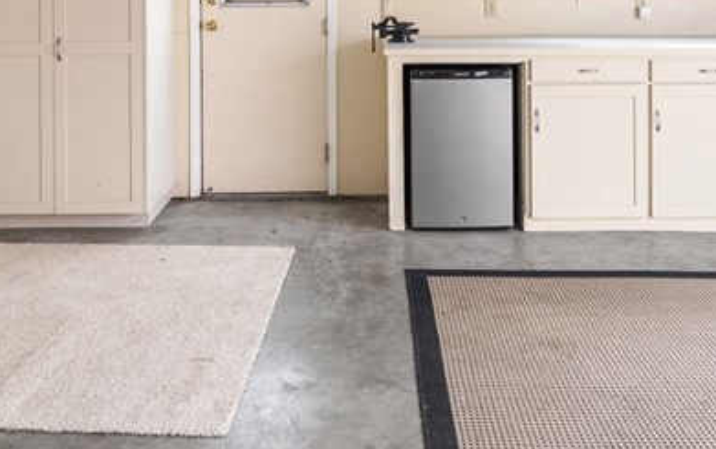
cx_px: 405
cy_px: -24
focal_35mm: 40
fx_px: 781
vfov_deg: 29.4
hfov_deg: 49.1
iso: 100
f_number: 7.1
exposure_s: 1/40
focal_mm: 10
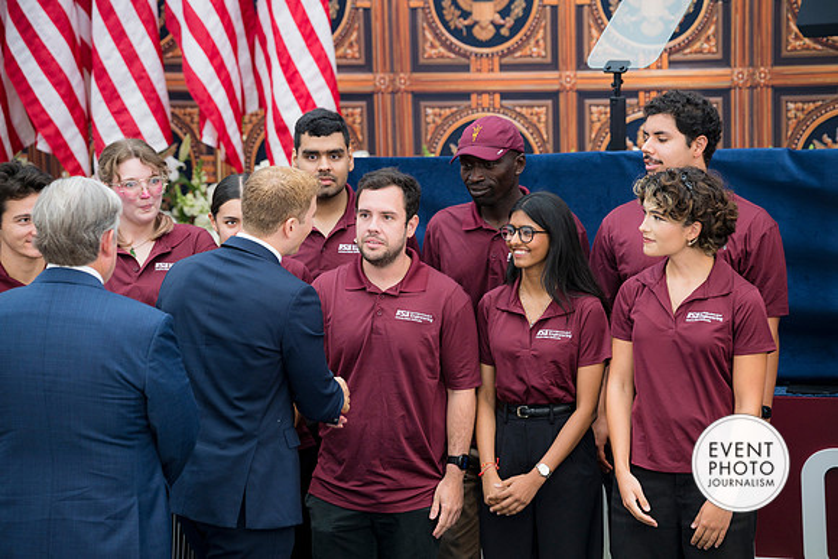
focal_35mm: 133
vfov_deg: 10.3
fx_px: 3097
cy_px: 280
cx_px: 419
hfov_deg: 15.4
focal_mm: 133
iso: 100
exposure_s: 1/250
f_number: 4
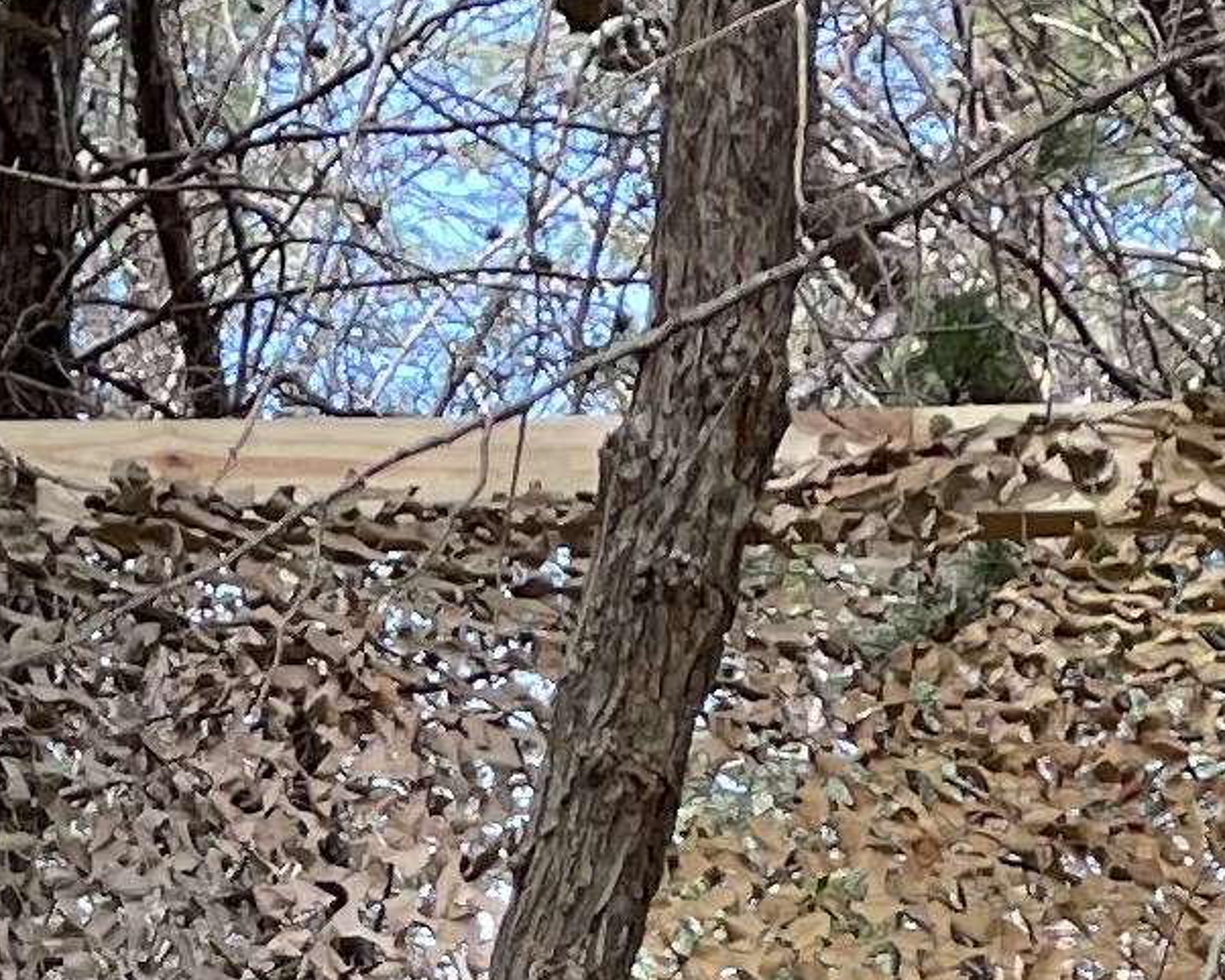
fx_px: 6165
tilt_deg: +4.3
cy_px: 2739
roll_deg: -0.2
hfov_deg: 11.3
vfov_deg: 8.0
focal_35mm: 170
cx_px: 240
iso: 32
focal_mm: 4.2
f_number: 1.6
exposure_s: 1/132
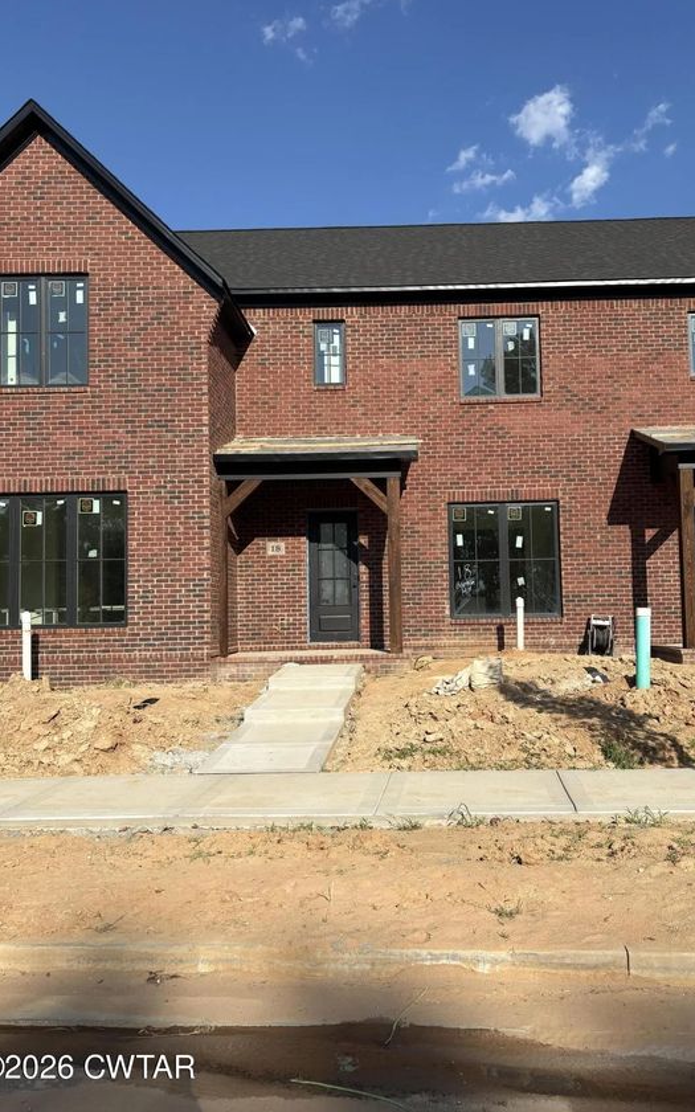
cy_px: 554
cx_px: 401
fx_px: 849
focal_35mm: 28
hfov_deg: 44.4
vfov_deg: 66.5
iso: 50
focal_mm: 5.96
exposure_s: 1/3831
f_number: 1.6
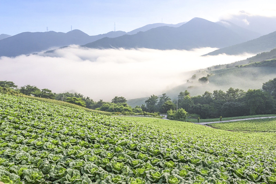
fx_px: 276
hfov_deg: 53.2
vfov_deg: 36.8
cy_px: 92
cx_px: 138
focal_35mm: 36
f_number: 9
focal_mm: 24
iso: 400
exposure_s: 1/125
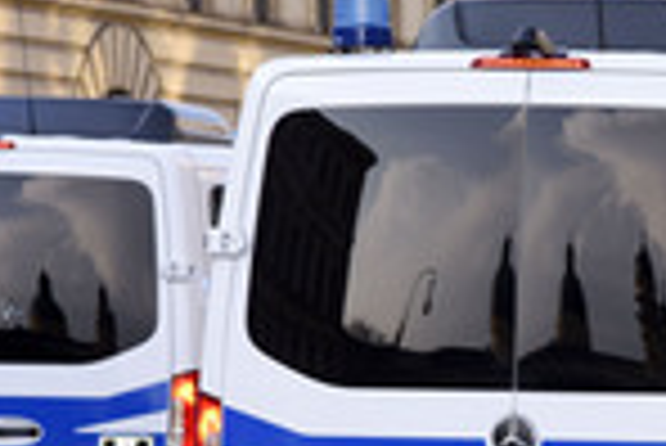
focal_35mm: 298
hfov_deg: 6.8
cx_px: 857
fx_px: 5518
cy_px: 342
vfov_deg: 4.6
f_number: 6.3
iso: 250
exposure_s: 1/160
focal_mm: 98
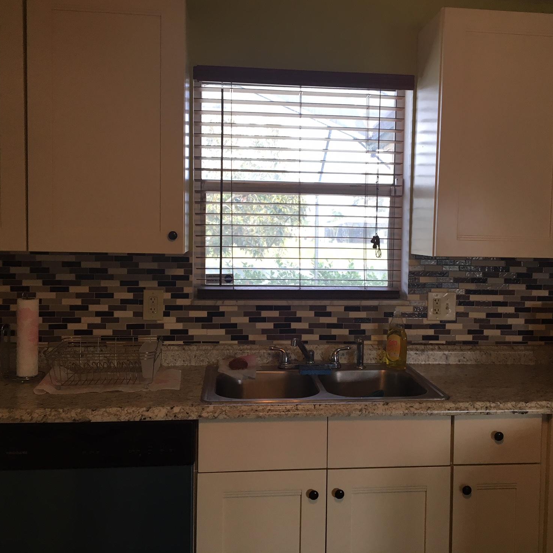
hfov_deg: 47.2
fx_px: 633
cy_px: 270
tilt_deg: -3.4
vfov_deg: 47.2
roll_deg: -1.4
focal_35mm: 35
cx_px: 303
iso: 25
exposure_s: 1/30
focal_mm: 4.15
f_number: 2.2
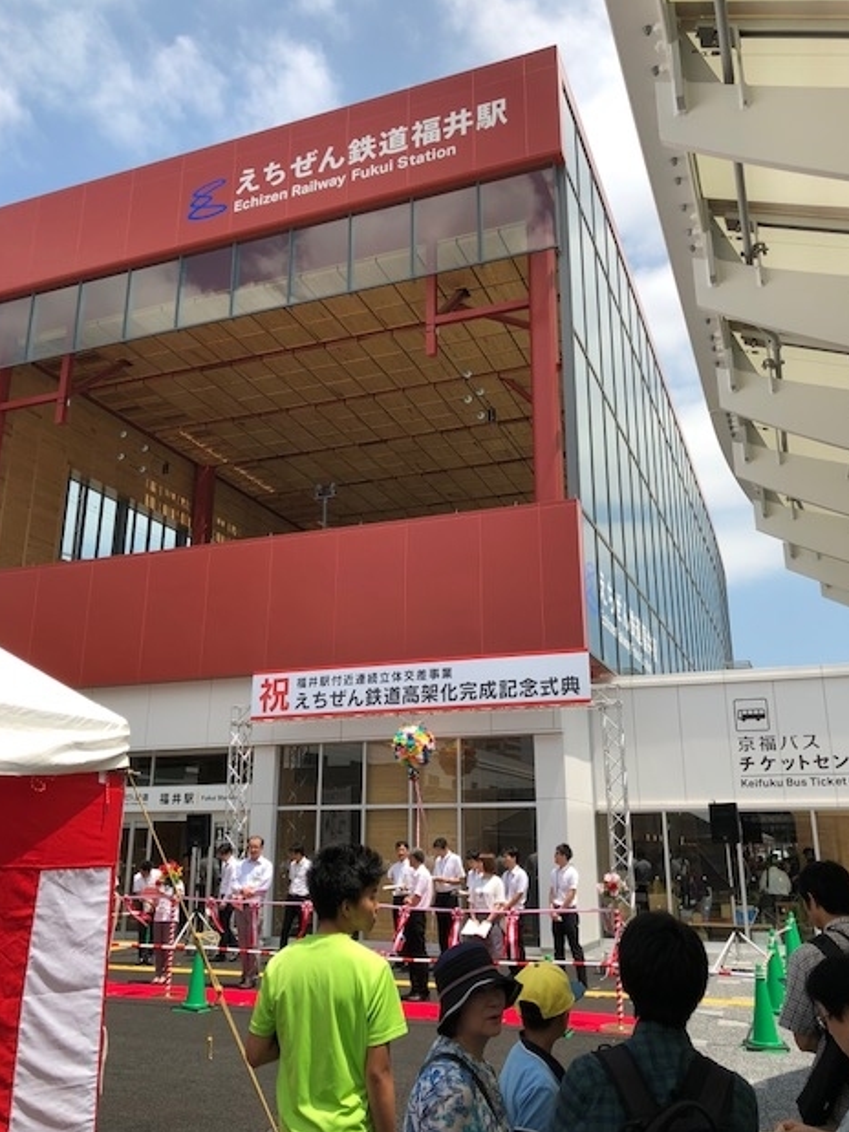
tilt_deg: +16.7
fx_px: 981
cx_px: 423
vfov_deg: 60.0
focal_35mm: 30
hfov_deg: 46.8
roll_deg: +0.0
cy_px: 552
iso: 20
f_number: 1.8
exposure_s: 1/1845
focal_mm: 3.99
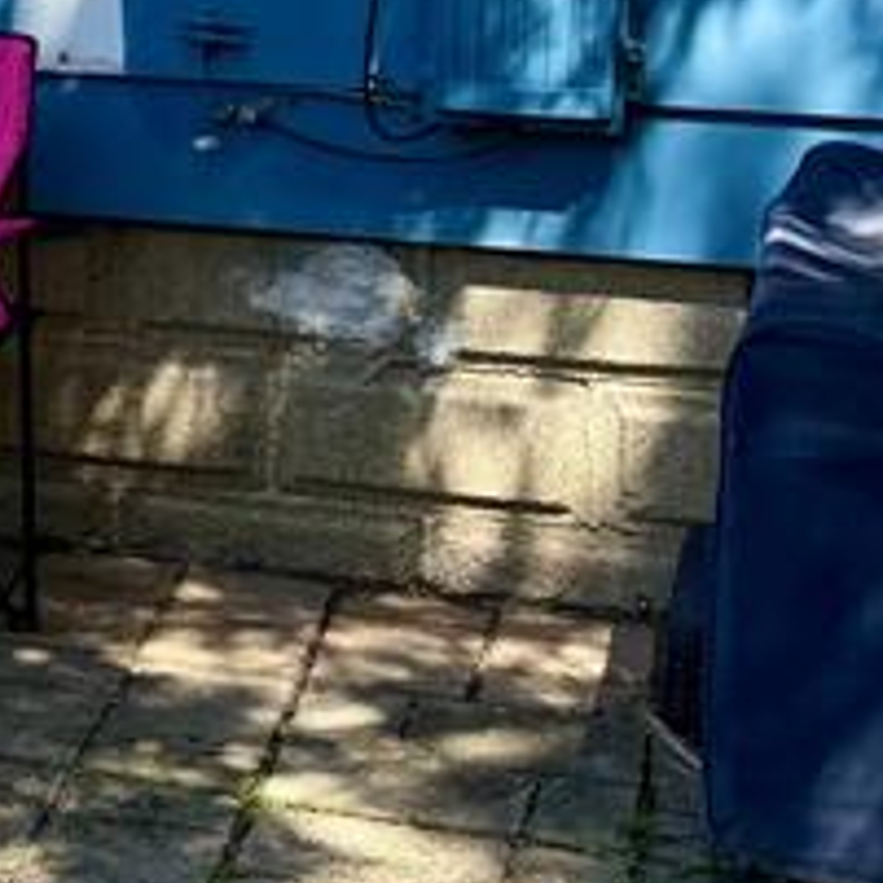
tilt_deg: -8.6
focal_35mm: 108
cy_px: 35
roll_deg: +0.6
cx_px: -865
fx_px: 3117
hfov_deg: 13.8
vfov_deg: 15.9
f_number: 1.78
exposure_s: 1/2370
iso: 100
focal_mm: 6.76
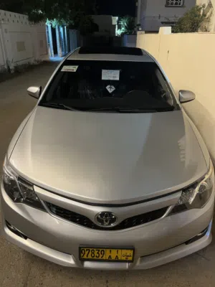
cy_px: 144
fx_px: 215
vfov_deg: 67.3
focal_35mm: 26
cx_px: 108
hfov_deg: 53.1
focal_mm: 5.7
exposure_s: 1/33
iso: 640
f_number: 1.5
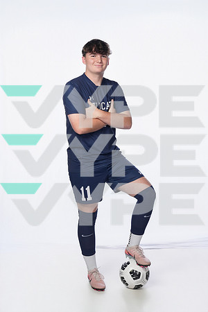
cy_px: 156
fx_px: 563
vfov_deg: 31.0
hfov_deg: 20.9
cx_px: 104
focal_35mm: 65
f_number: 8
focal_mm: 65
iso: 800
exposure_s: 1/250
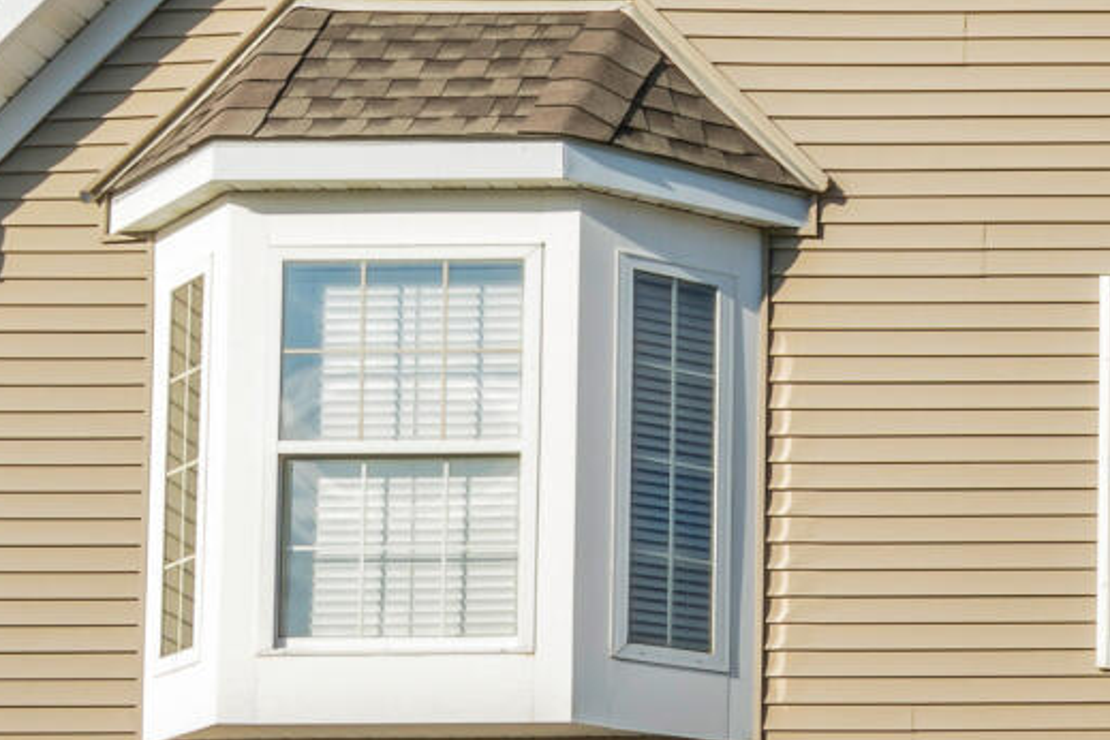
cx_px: 1929
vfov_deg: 11.8
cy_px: 1209
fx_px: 3367
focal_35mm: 109
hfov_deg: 16.1
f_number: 22
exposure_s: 1/30
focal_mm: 18.9
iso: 100
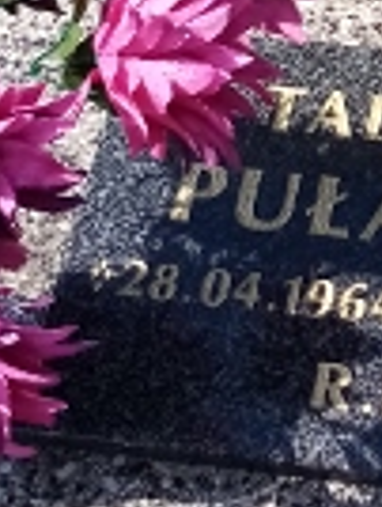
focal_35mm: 124
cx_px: 393
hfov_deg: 11.8
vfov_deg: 15.4
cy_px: -83
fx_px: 1819
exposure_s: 1/1464
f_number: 1.8
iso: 107
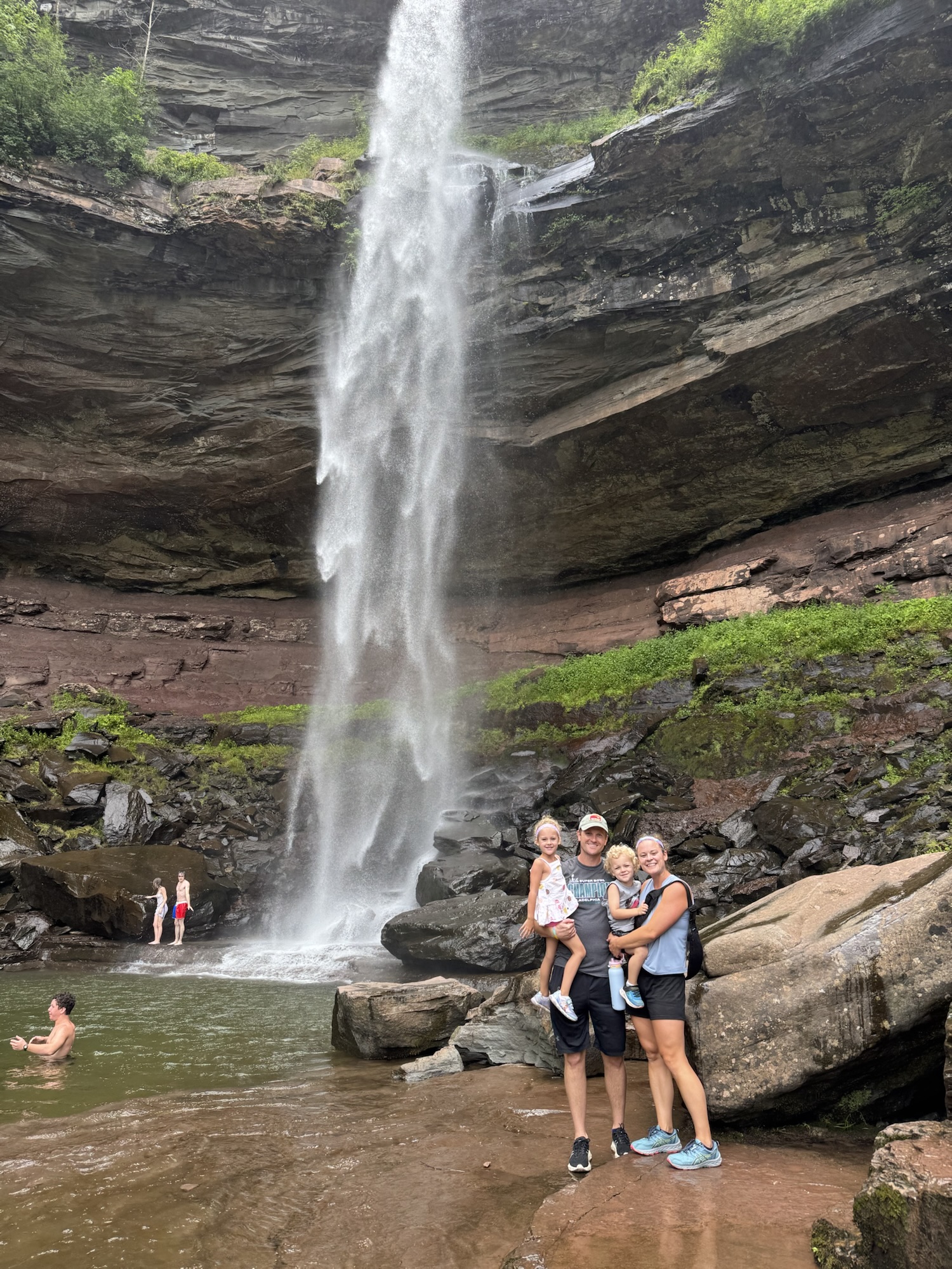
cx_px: 476
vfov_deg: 71.6
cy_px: 634
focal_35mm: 24
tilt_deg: +18.3
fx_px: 880
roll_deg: +0.1
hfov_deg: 56.8
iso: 80
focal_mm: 6.76
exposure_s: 1/609
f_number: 1.78
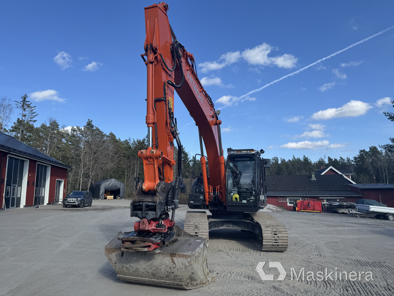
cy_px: 148
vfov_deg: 56.8
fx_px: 273
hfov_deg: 71.6
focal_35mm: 24
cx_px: 197
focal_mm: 6.76
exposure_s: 1/3413
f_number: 1.78
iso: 80
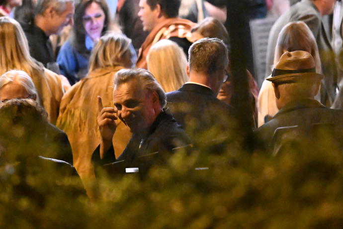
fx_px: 2067
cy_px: 114
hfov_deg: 9.5
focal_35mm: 217
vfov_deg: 6.3
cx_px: 172
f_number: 2.8
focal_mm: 145
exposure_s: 1/125
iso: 32000
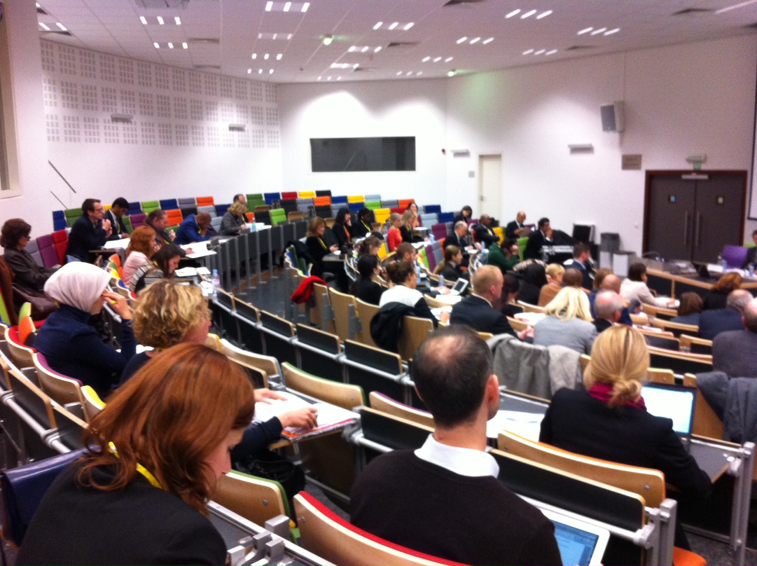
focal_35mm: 35
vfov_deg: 40.6
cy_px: 283
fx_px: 764
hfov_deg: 52.7
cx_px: 378
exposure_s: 1/15
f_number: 2.8
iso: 250
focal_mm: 3.85
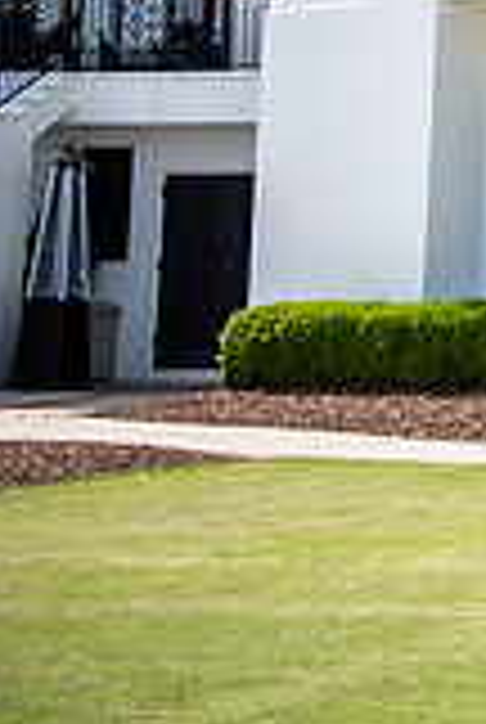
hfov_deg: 9.8
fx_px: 2379
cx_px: 1273
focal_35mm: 118
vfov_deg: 17.0
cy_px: 24
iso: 100
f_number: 2.8
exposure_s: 1/800
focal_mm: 32
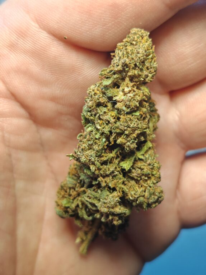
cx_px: 103
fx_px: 412
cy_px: 138
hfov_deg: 28.0
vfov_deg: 36.8
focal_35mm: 52
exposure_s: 1/100
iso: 64
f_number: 1.6
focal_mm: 5.4
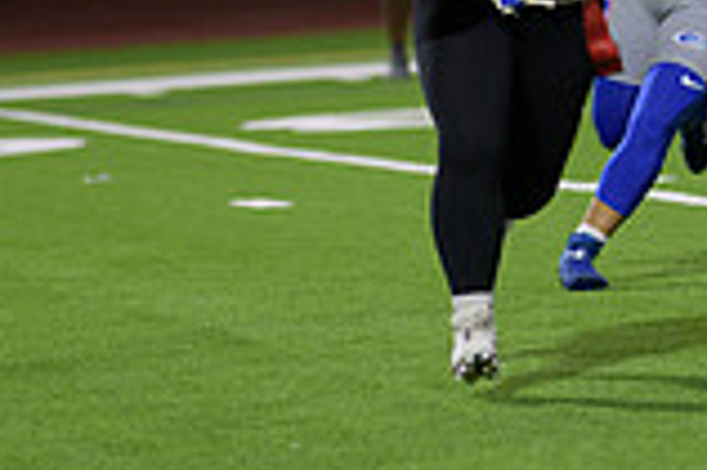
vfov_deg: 2.5
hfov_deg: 3.8
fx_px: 10790
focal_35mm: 550
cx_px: 452
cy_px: 43
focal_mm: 150
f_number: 2.8
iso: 720
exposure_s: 1/200
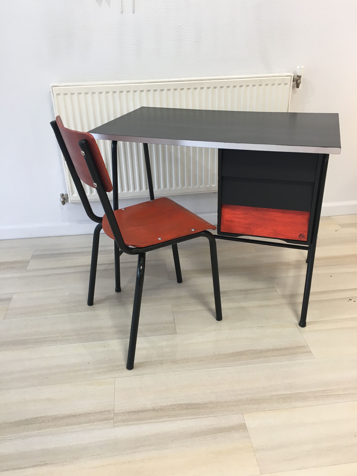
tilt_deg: -28.3
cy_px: 238
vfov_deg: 61.7
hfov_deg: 48.2
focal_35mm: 29
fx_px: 399
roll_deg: +2.0
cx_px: 178
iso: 80
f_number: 2.2
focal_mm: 4.15
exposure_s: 1/33
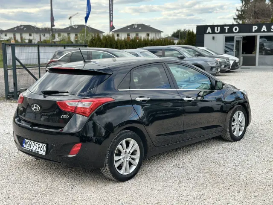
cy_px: 102
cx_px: 136
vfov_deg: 30.3
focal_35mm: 48
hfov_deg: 39.7
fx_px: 379
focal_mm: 6.86
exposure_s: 1/919
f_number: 1.78
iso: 80
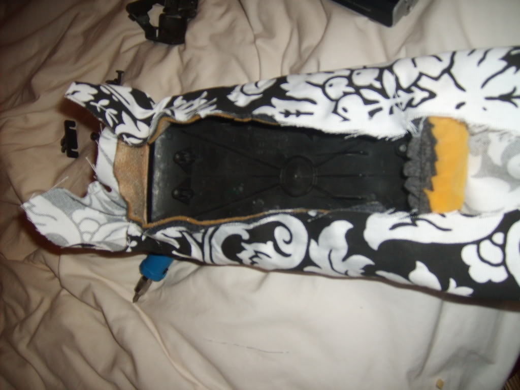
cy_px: 195
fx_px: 526
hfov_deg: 52.6
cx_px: 260
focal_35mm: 35
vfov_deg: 40.7
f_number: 2.8
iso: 100
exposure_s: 1/45
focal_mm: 5.8
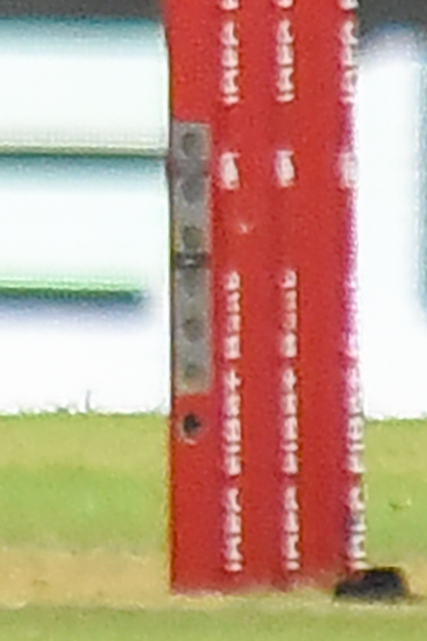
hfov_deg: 0.4
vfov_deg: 0.6
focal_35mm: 3699
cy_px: -1256
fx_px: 65806
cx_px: -2009
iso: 3200
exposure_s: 1/1250
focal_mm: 400
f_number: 5.6
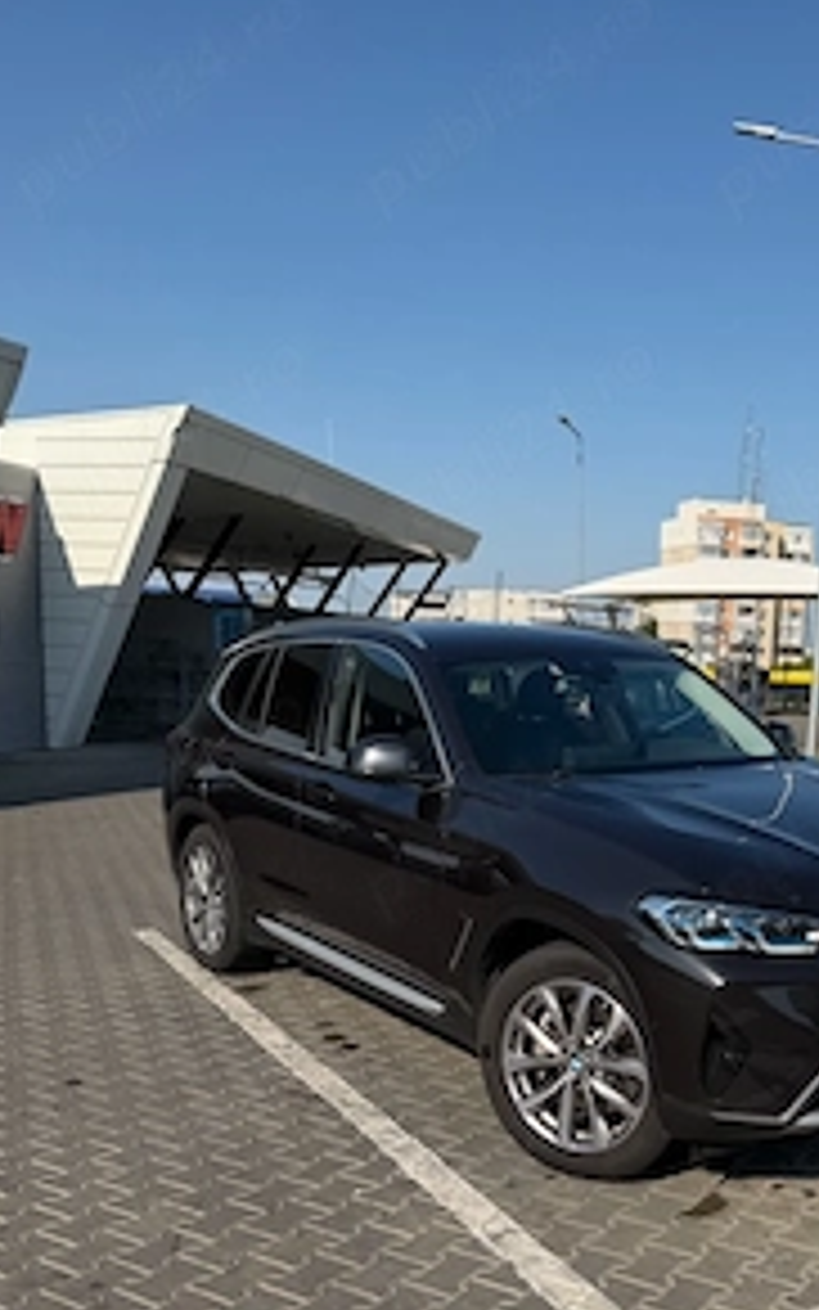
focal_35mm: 35
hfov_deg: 35.6
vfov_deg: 54.4
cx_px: 598
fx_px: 1249
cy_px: 855
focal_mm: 6.76
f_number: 1.78
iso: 80
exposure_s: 1/4975
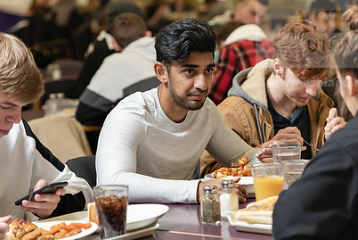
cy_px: 101
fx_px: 1463
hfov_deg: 13.9
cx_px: 229
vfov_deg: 9.4
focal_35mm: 147
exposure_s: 1/160
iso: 1000
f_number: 3.5
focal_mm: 102
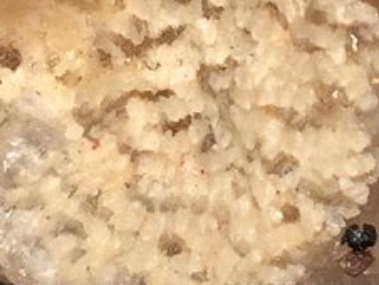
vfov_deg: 7.2
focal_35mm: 205
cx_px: 389
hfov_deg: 9.6
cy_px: -44
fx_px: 2247
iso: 32
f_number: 2.2
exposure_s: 1/158
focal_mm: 4.15
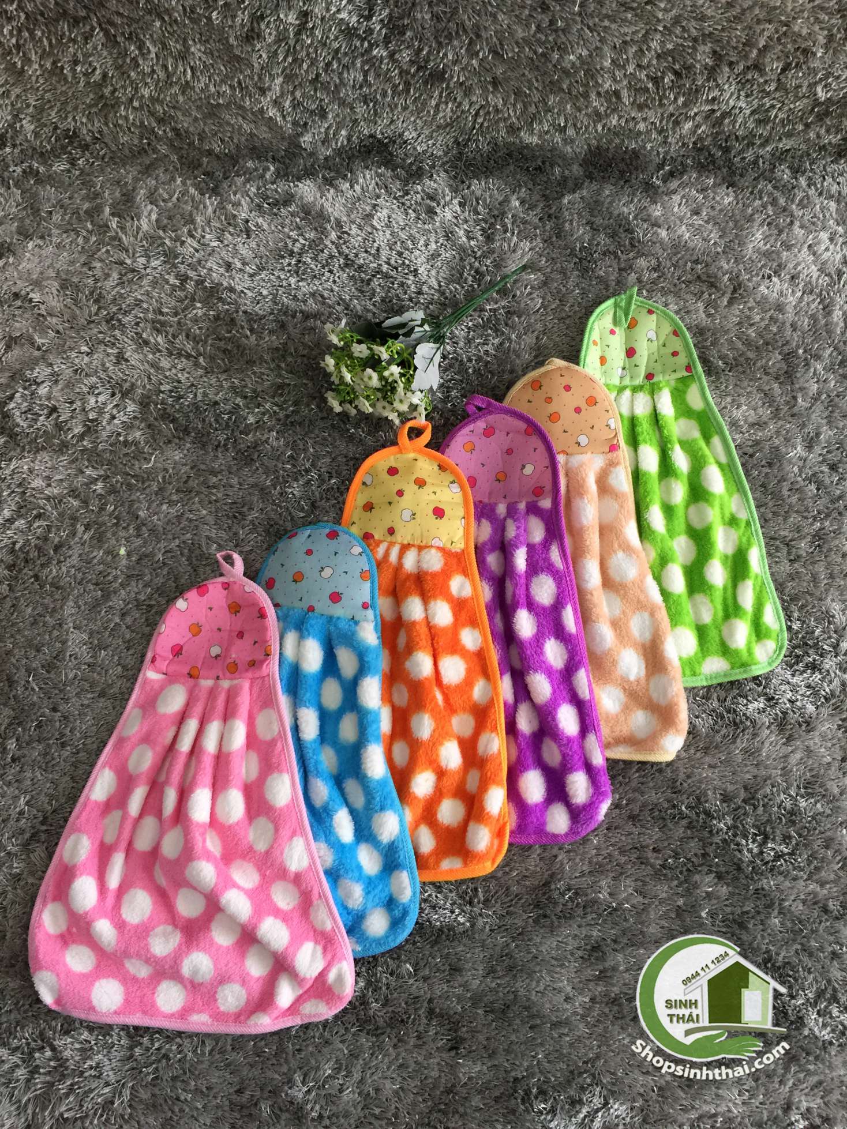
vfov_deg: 61.7
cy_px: 564
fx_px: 946
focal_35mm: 29
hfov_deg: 48.2
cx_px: 424
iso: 50
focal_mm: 4.15
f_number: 2.2
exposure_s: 1/33
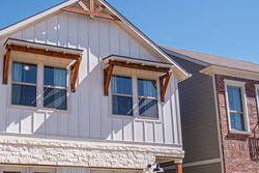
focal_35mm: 46
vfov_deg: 28.9
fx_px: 331
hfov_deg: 41.3
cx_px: 60
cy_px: 127
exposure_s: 1/640
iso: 200
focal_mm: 12
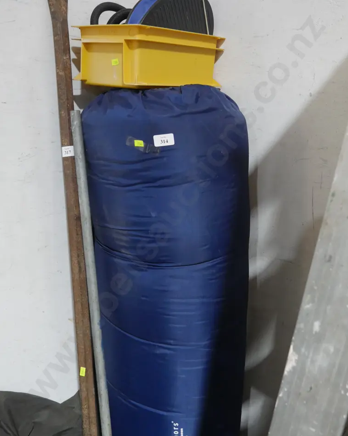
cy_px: 210
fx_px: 464
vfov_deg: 50.3
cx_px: 176
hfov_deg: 41.1
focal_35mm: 36
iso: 2500
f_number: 4
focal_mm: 17
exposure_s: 1/60
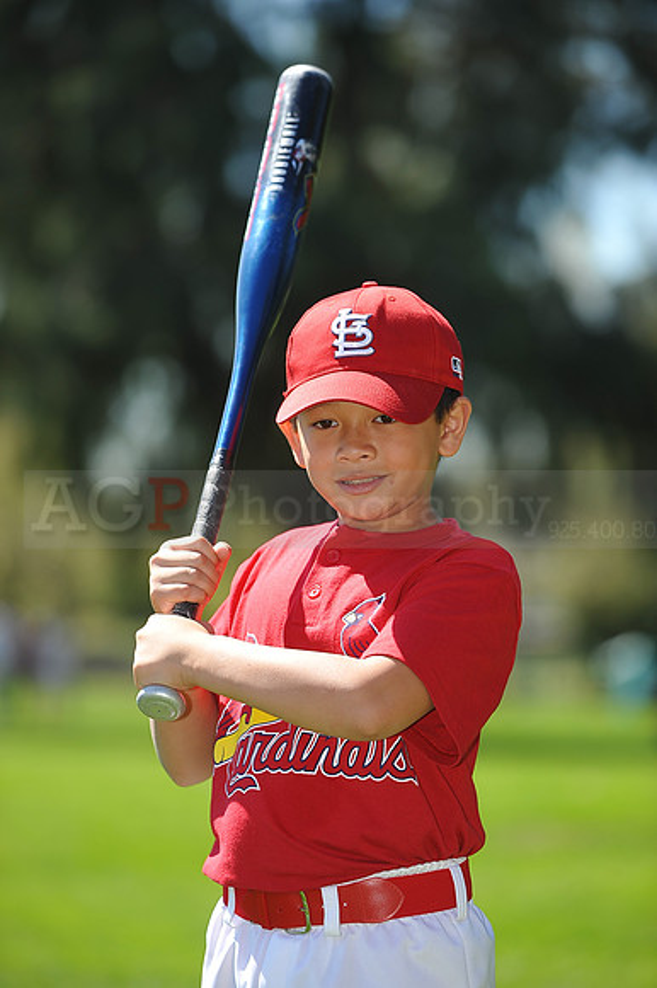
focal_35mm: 175
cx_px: 328
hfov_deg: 7.8
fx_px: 4796
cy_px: 494
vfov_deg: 11.8
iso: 200
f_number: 4.5
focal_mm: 175
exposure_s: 1/800
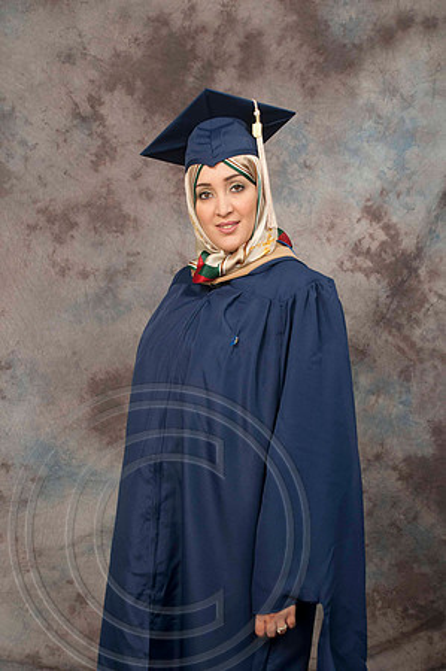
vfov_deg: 33.4
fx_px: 1117
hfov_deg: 22.6
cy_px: 336
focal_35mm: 60
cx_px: 223
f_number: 5.6
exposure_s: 1/100
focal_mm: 40
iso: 200
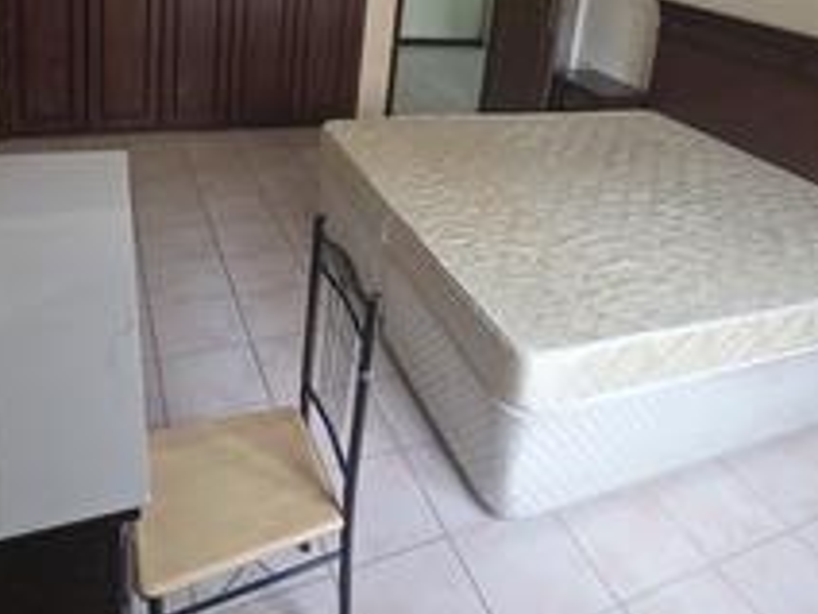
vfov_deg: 45.5
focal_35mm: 28
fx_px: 662
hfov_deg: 63.4
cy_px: 71
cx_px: 430
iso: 320
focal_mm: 2.2
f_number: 1.9
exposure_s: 1/200
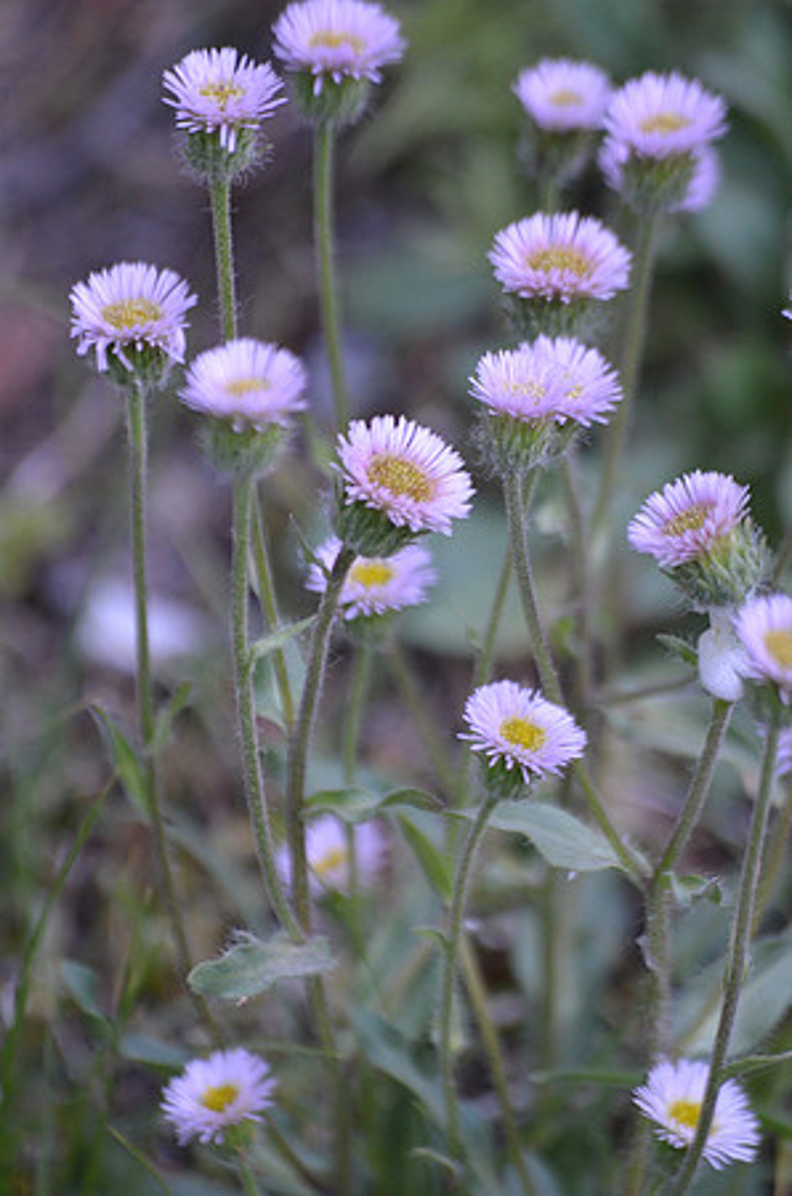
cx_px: 396
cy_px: 598
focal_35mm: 450
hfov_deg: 3.0
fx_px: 14918
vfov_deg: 4.6
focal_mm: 300
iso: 1600
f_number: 5.6
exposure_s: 1/200
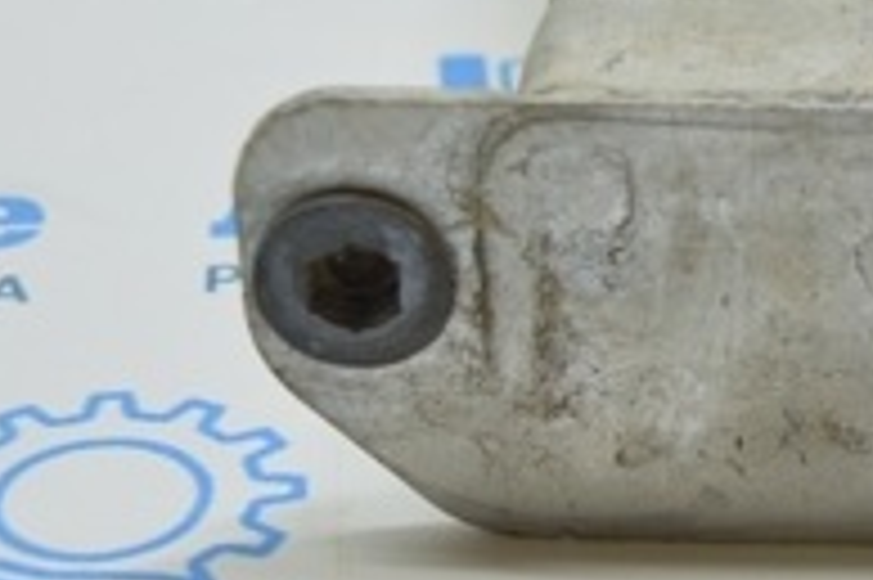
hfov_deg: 17.9
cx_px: 698
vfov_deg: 12.0
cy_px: 277
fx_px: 2754
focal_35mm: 114
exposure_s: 1/80
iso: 400
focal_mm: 23
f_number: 3.8
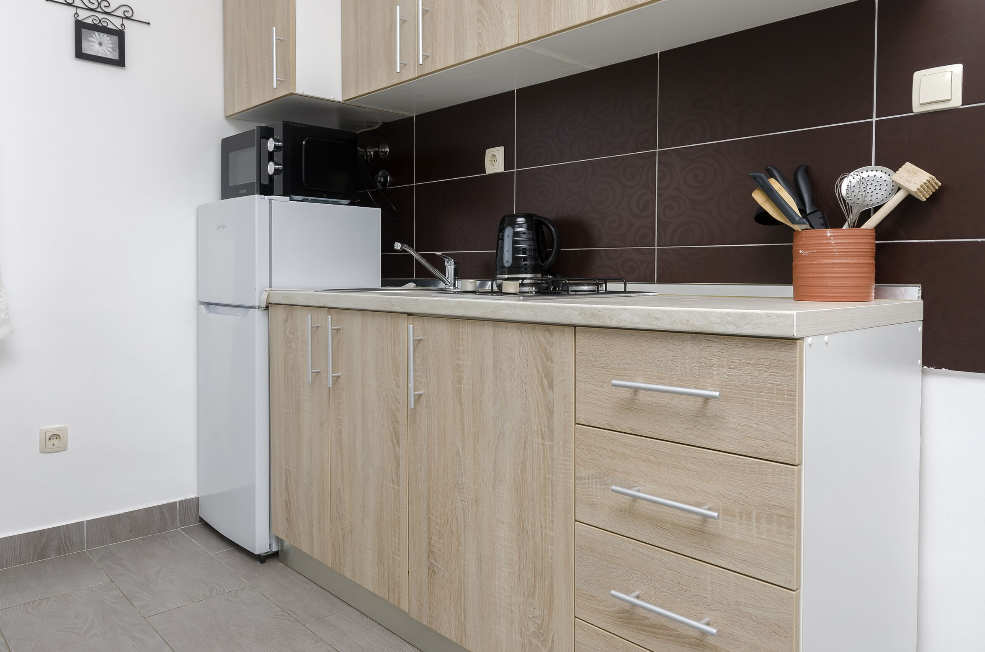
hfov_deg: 71.2
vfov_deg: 51.1
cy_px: 307
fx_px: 683
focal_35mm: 25
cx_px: 417
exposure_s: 1/100
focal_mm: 14
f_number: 6.3
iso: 125
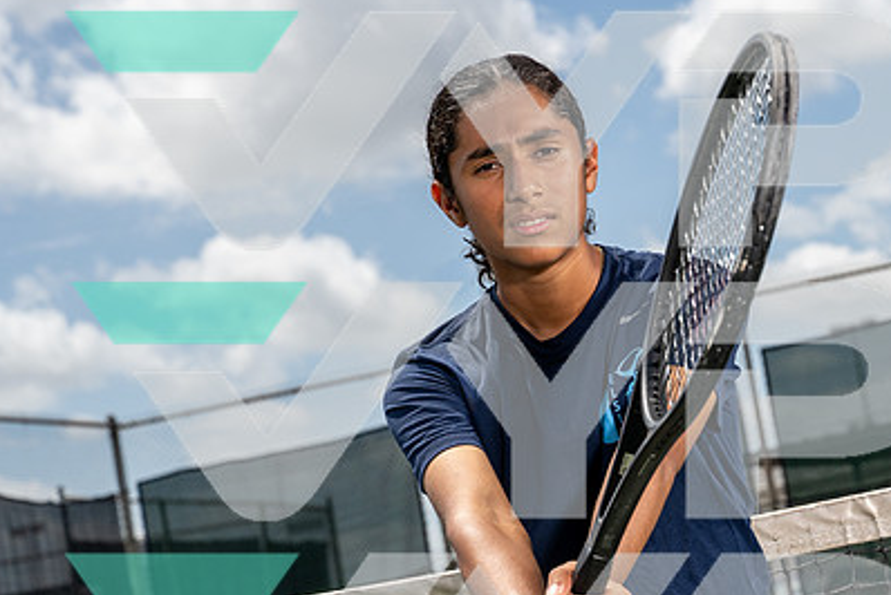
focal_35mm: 102
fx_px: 2526
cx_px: 643
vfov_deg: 13.4
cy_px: 402
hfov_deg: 19.9
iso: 250
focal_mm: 70
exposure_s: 1/1250
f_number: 6.3
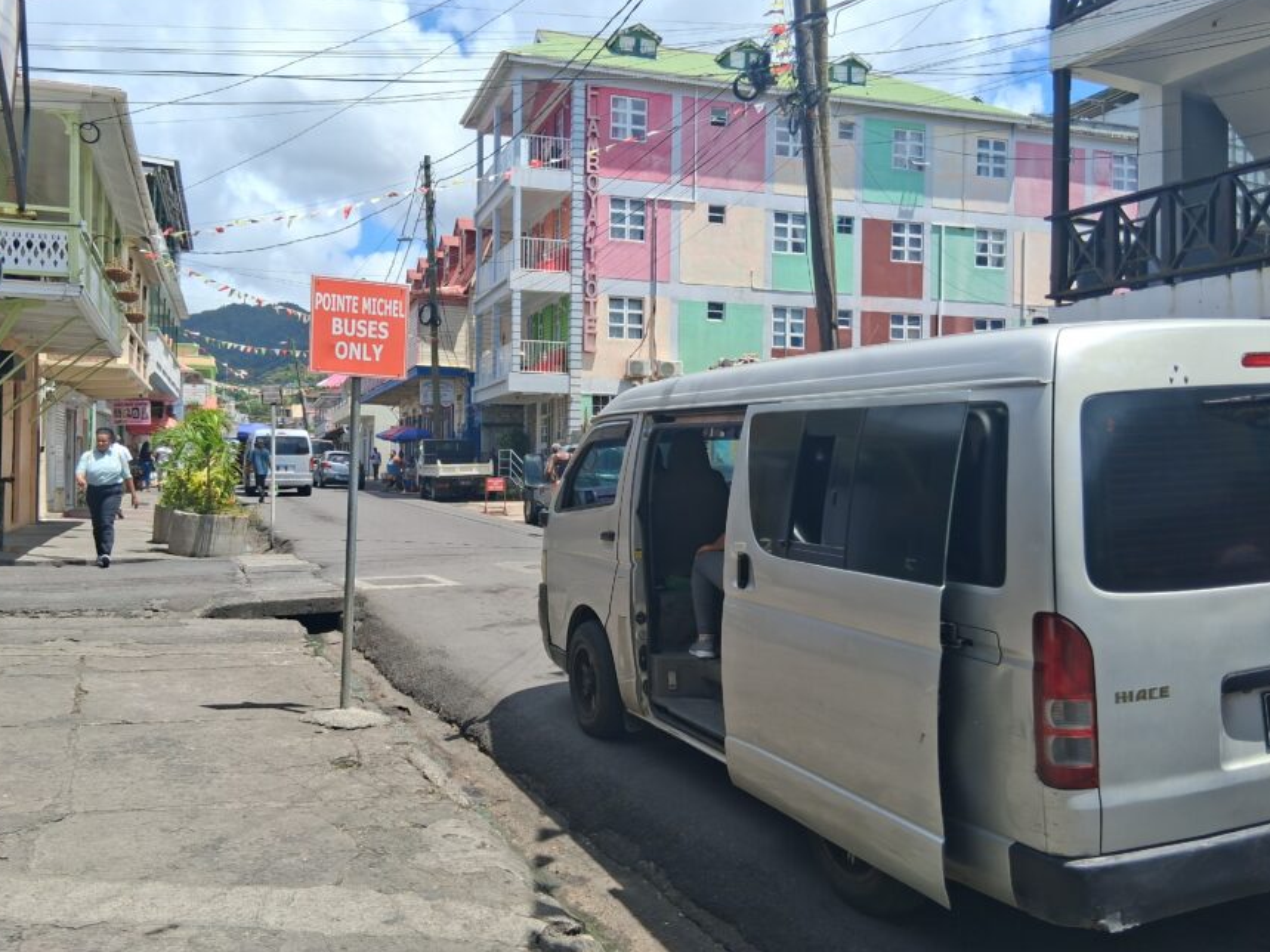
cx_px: 618
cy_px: 457
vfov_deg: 45.4
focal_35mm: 31
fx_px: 1137
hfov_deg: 58.3
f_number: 1.8
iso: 25
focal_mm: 3.98
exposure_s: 1/720
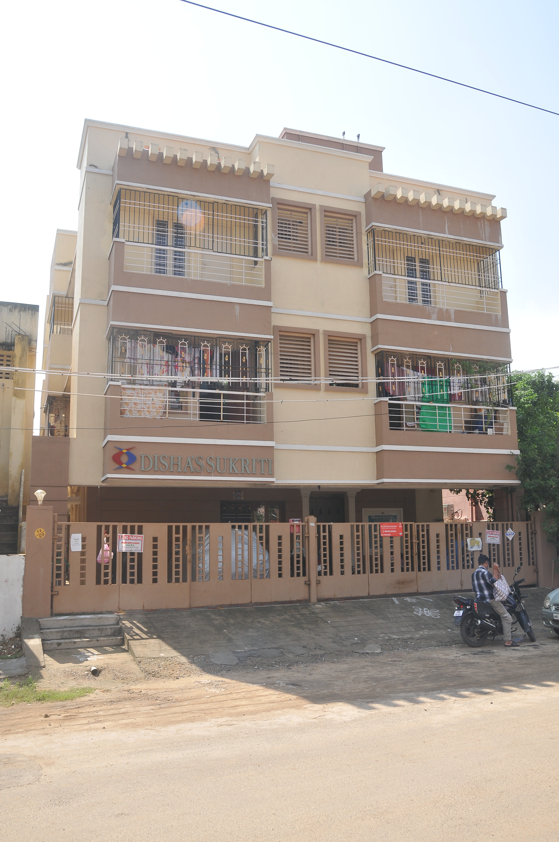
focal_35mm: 30
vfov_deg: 62.0
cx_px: 280
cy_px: 421
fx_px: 701
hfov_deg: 43.5
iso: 200
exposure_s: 1/180
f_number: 9.5
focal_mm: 20
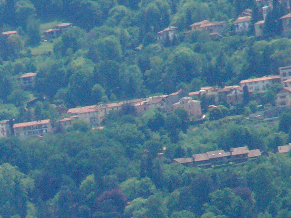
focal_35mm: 945
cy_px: 270
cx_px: 36
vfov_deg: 1.6
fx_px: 7945
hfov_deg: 2.1
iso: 200
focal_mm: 53.5
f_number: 8
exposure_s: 1/1000
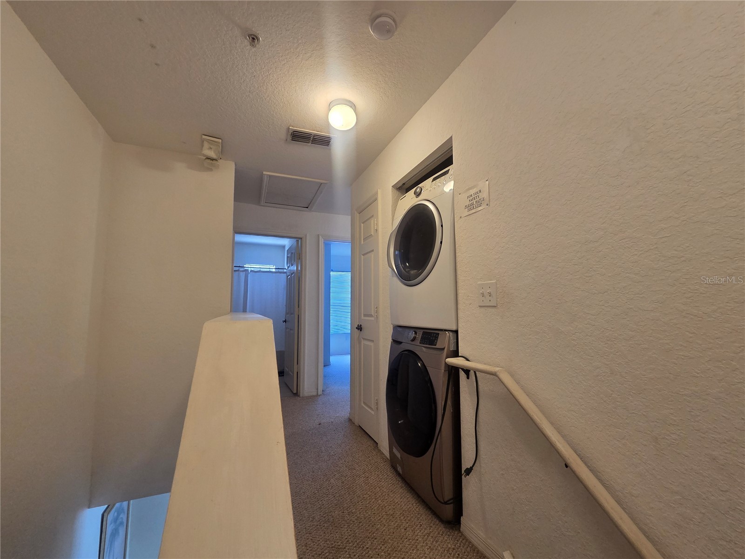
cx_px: 372
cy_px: 280
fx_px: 280
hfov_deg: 106.2
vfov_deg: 89.9
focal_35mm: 13
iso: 250
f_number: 2.2
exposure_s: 1/60
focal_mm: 2.2
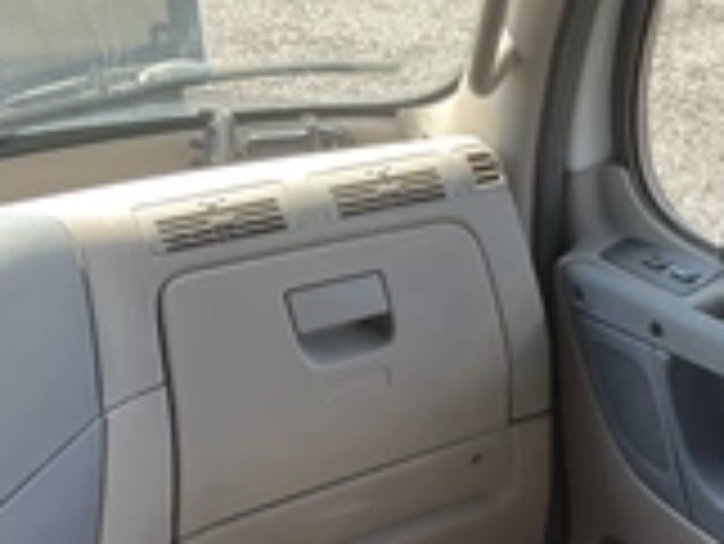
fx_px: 1507
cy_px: 548
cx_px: 697
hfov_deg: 25.8
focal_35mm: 72
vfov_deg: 19.8
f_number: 1.8
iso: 25
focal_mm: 3
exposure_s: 1/122
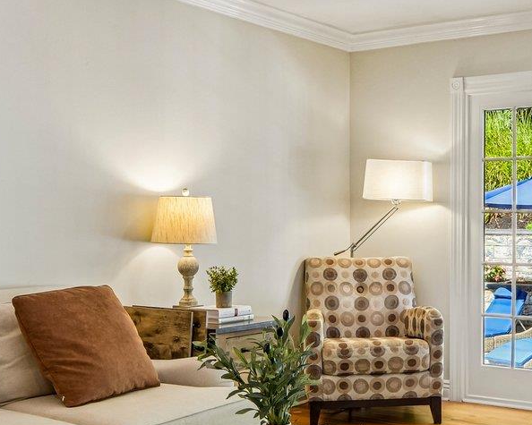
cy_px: 222
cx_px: 359
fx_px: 866
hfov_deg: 33.8
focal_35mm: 55
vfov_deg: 27.6
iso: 250
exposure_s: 1/8
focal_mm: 17
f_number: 9
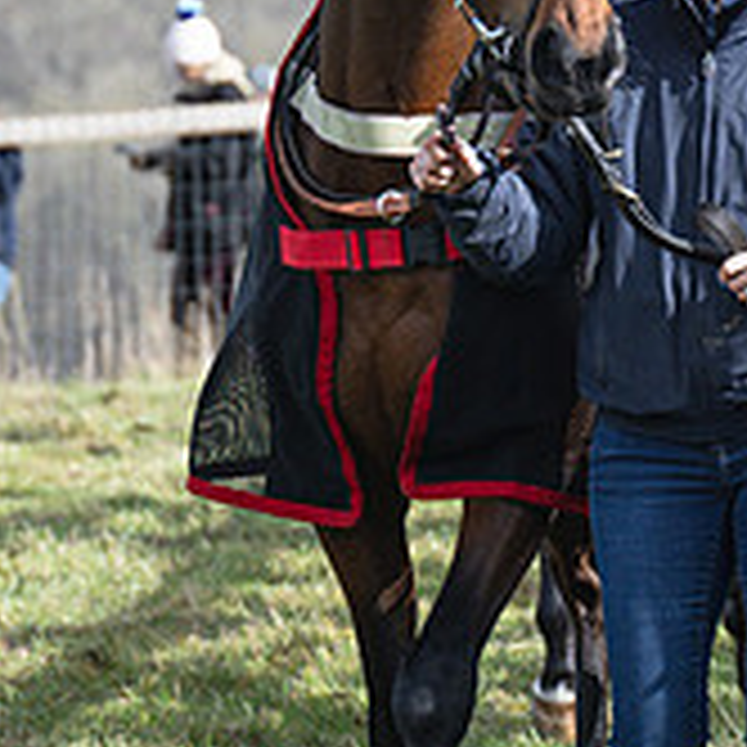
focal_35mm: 497
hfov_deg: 3.5
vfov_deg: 3.5
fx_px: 12134
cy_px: 312
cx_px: 916
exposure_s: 1/1600
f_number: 2.8
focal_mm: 74
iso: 160
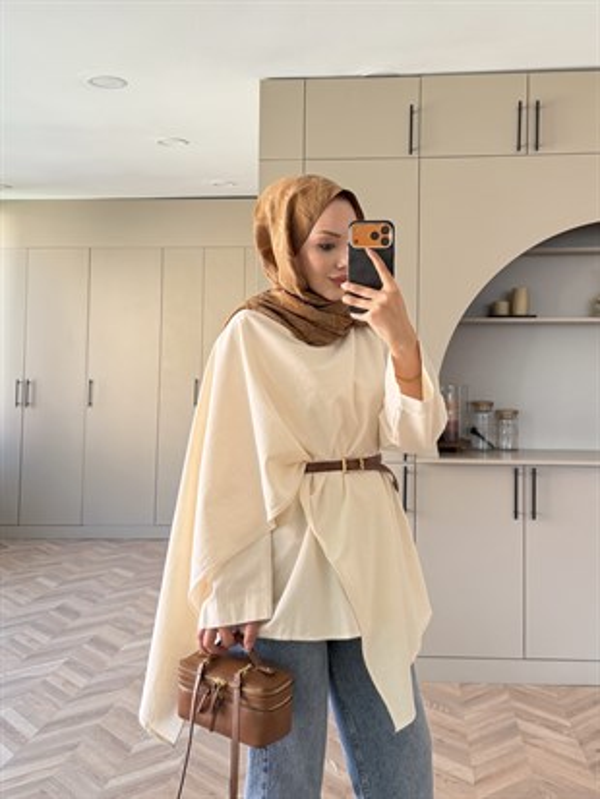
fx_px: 554
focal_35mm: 24
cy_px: 400
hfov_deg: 56.8
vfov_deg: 71.6
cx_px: 300
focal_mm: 6.76
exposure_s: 1/121
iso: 125
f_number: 1.78
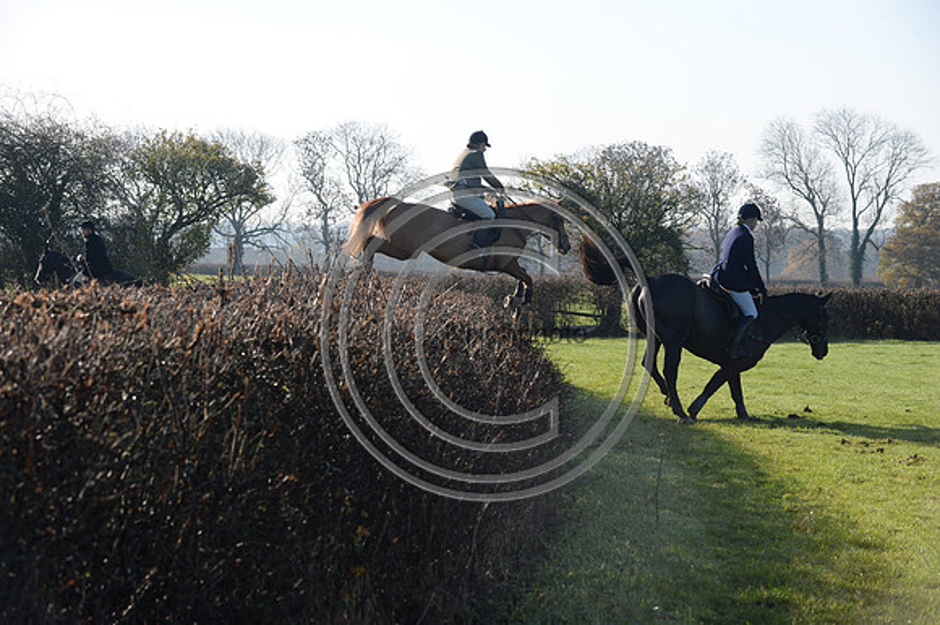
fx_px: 2870
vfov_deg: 12.4
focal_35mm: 110
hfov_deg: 18.6
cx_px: 470
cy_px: 312
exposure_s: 1/1250
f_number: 7.1
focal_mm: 110
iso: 1000
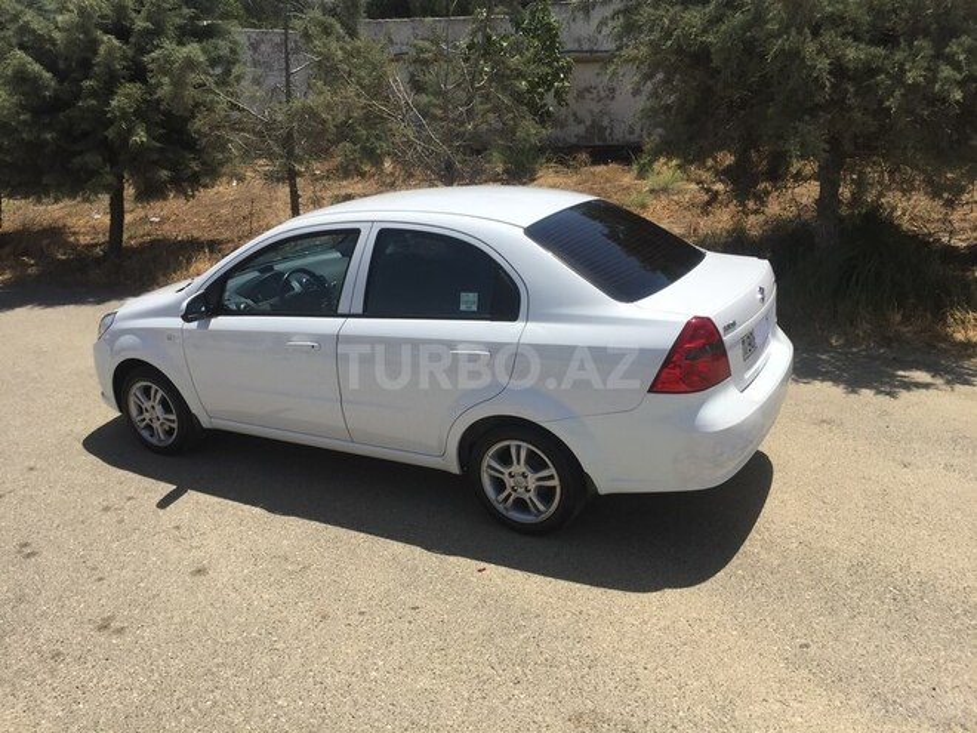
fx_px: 818
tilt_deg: -22.0
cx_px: 488
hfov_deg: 61.7
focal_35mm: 29
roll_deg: +0.4
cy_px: 366
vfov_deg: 48.2
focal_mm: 4.15
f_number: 2.2
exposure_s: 1/2475
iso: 32
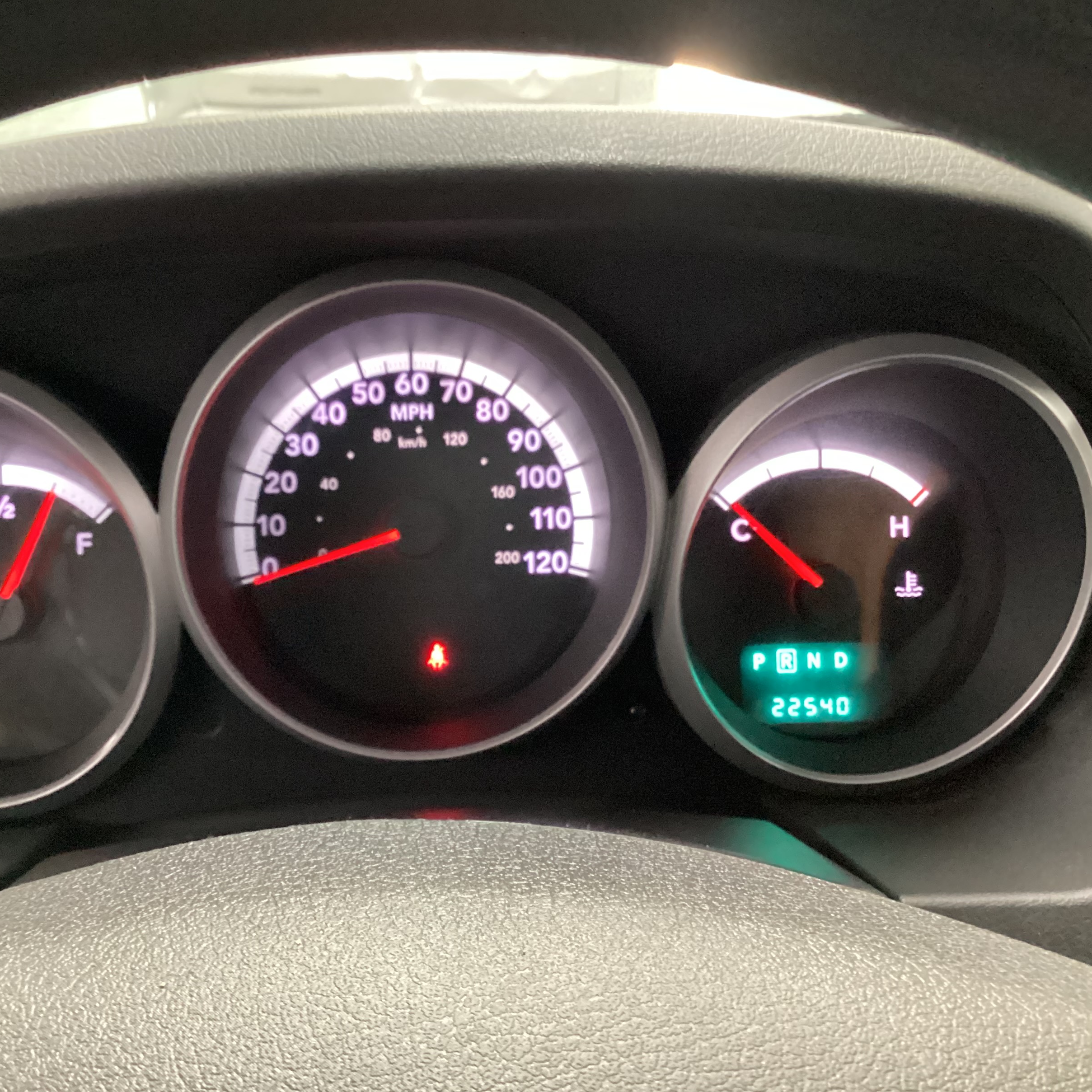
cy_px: 548
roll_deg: -1.0
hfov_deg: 44.6
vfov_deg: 44.9
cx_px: 422
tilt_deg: -27.2
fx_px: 1321
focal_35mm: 37
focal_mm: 3.3
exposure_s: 1/30
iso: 800
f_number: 2.4
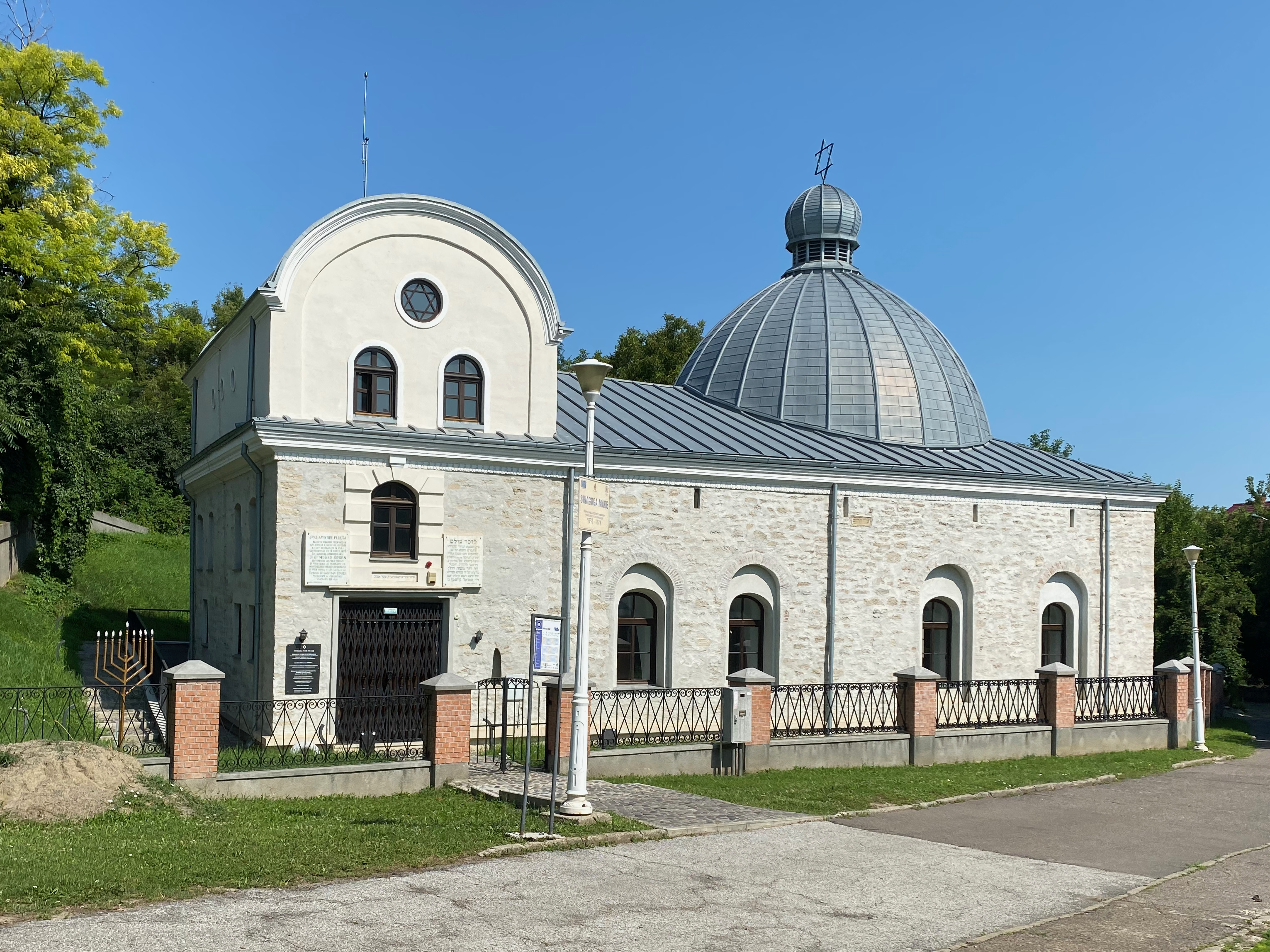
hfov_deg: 67.3
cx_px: 635
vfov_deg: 53.1
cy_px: 476
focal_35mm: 26
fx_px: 954
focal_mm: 4.25
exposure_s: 1/4274
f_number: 1.8
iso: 32
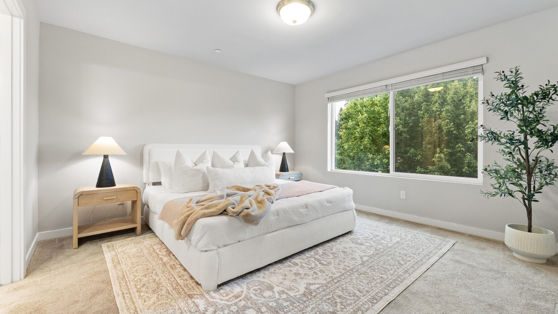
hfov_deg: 99.4
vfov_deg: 67.1
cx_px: 276
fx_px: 237
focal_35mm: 16
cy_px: 155
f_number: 8
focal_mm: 10
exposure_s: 1/2.5
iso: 250
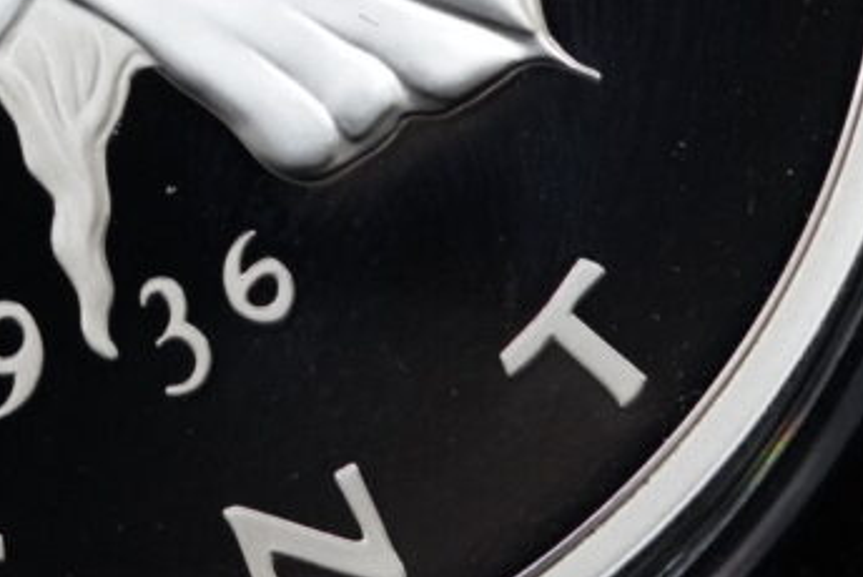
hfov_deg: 5.1
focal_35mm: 402
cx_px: -63
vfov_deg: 3.4
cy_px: -125
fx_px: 9645
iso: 1600
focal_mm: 90
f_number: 2.8
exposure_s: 1/160
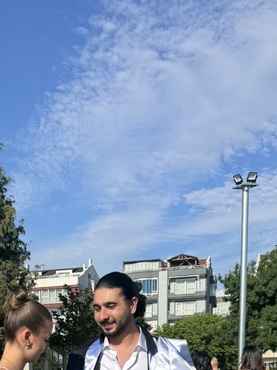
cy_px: 438
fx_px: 640
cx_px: 34
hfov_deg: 23.8
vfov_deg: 28.3
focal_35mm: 60
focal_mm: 6.76
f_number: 1.78
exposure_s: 1/5814
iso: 80
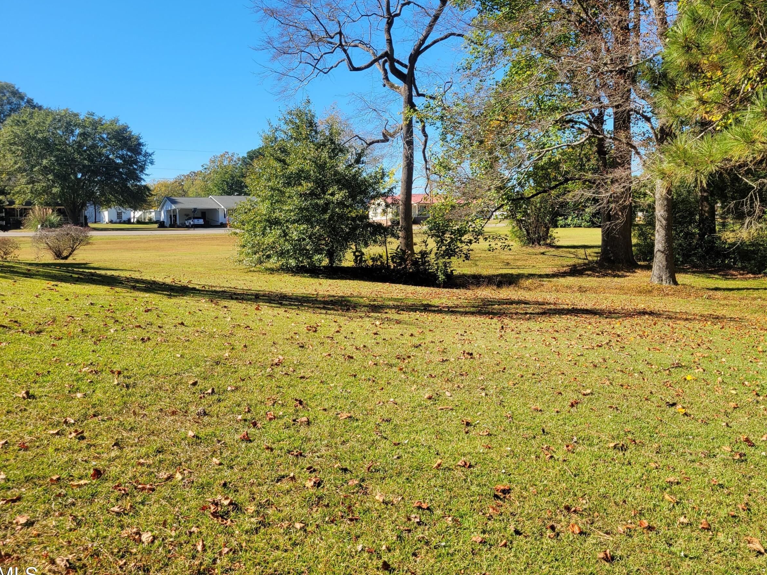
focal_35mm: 33
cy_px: 244
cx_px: 469
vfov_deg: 42.8
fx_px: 731
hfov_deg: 54.8
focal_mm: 5.4
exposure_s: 1/1391
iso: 40
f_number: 1.8
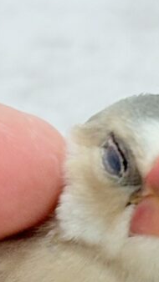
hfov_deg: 6.0
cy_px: 299
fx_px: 1507
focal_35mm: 201
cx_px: 225
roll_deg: -0.8
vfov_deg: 10.6
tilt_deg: -8.7
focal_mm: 5.96
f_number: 1.6
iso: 25
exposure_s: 1/50
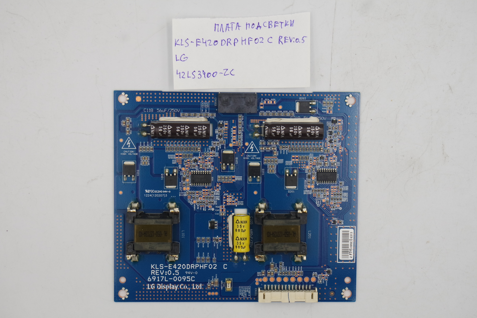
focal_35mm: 64
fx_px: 848
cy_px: 159
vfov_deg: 21.2
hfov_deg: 31.4
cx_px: 238
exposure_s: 1/100
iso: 200
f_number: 5.6
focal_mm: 24
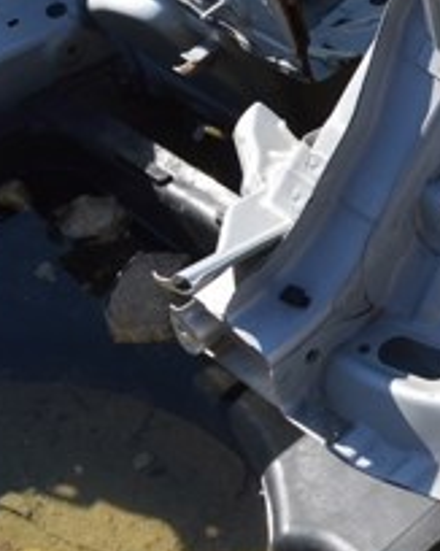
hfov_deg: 14.0
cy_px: 53
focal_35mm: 97
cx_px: 802
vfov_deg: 19.4
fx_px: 1580
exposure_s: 1/250
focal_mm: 22
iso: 100
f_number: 7.1
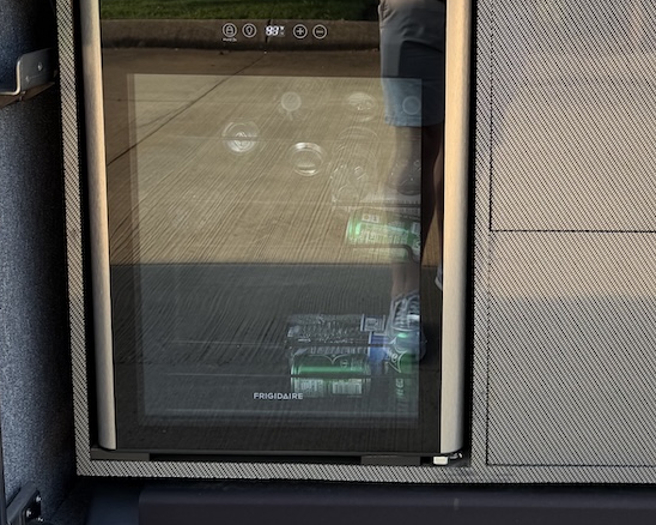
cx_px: 469
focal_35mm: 57
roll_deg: -1.3
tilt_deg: -9.1
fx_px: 1106
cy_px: 98
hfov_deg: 32.6
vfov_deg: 26.1
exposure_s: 1/288
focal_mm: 6.76
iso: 64
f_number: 1.78
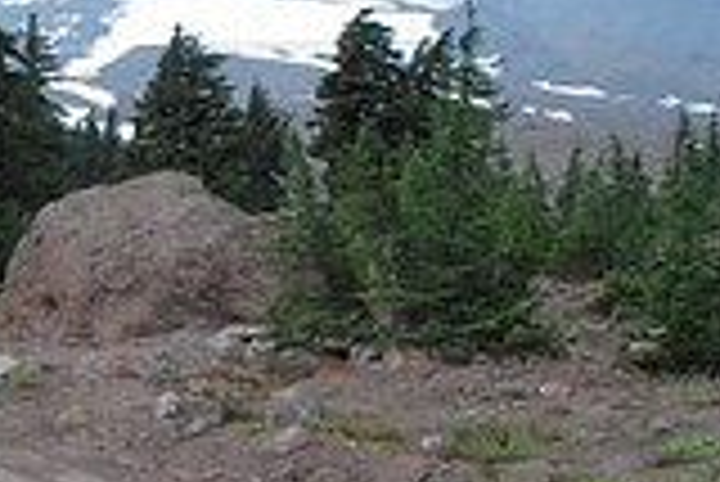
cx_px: -266
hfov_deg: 19.0
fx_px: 1962
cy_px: 538
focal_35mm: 98
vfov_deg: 13.7
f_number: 4
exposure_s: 1/2500
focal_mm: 18
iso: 1600
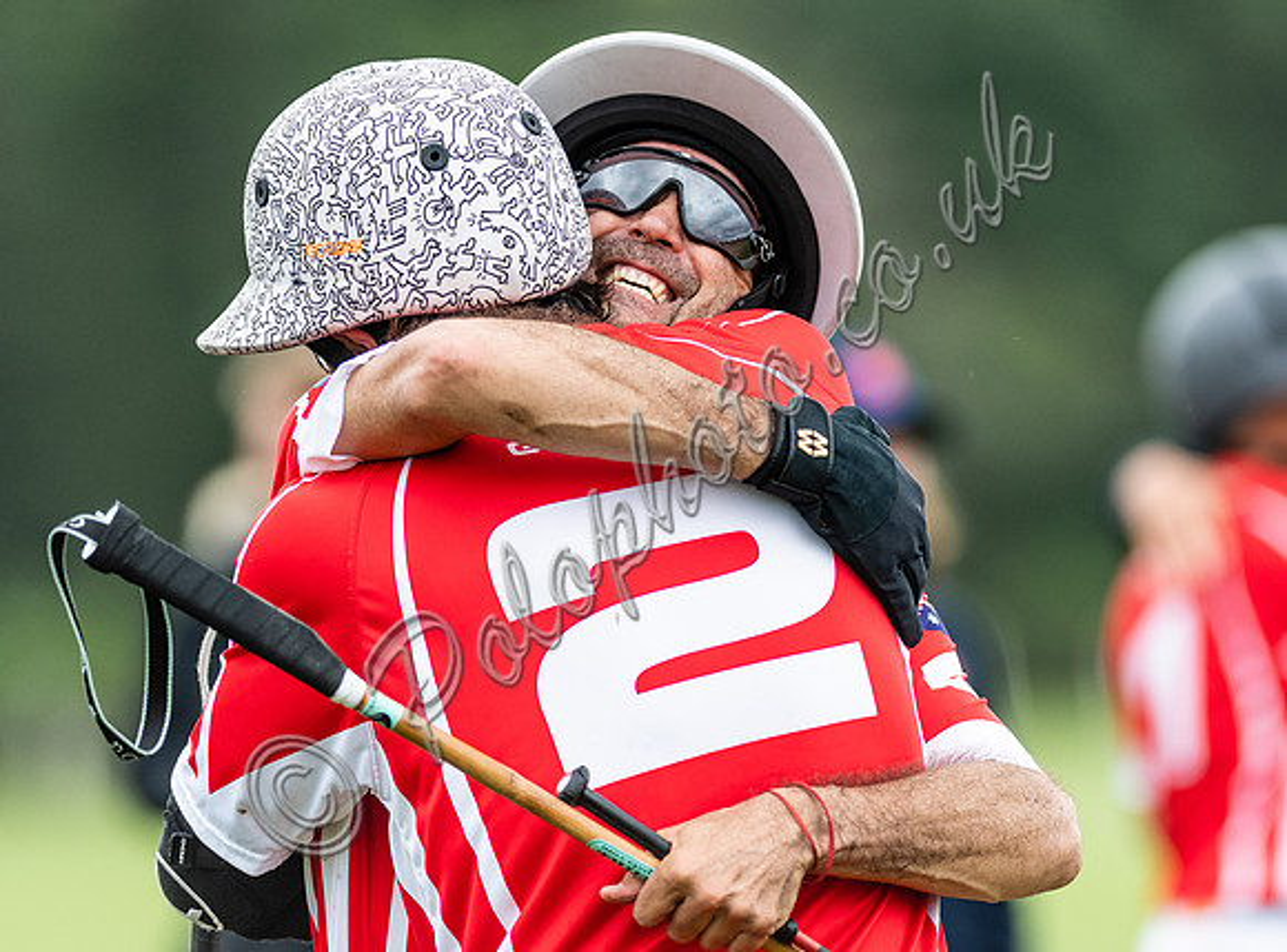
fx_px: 18246
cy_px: 465
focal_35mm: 493
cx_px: 730
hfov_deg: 4.0
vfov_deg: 3.0
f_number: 2.8
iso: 320
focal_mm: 300
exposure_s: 1/2500
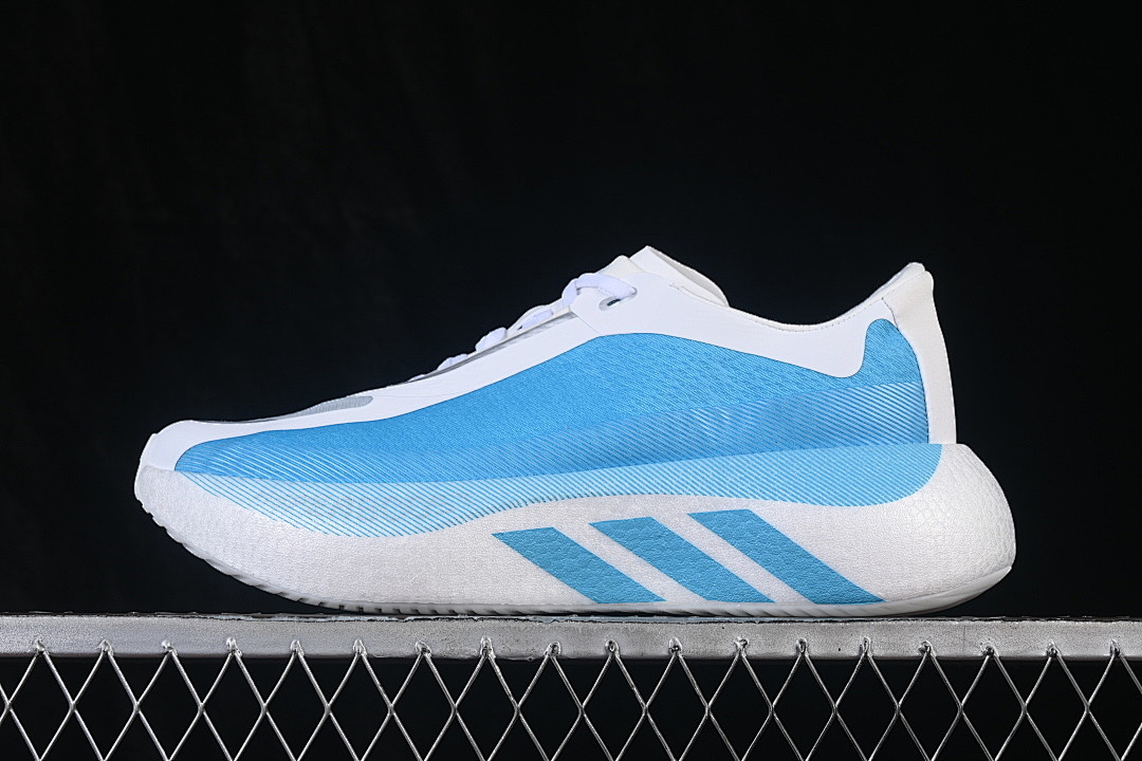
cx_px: 571
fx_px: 2379
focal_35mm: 75
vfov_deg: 18.2
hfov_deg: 27.0
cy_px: 380
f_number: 8
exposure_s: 1/80
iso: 160
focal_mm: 50
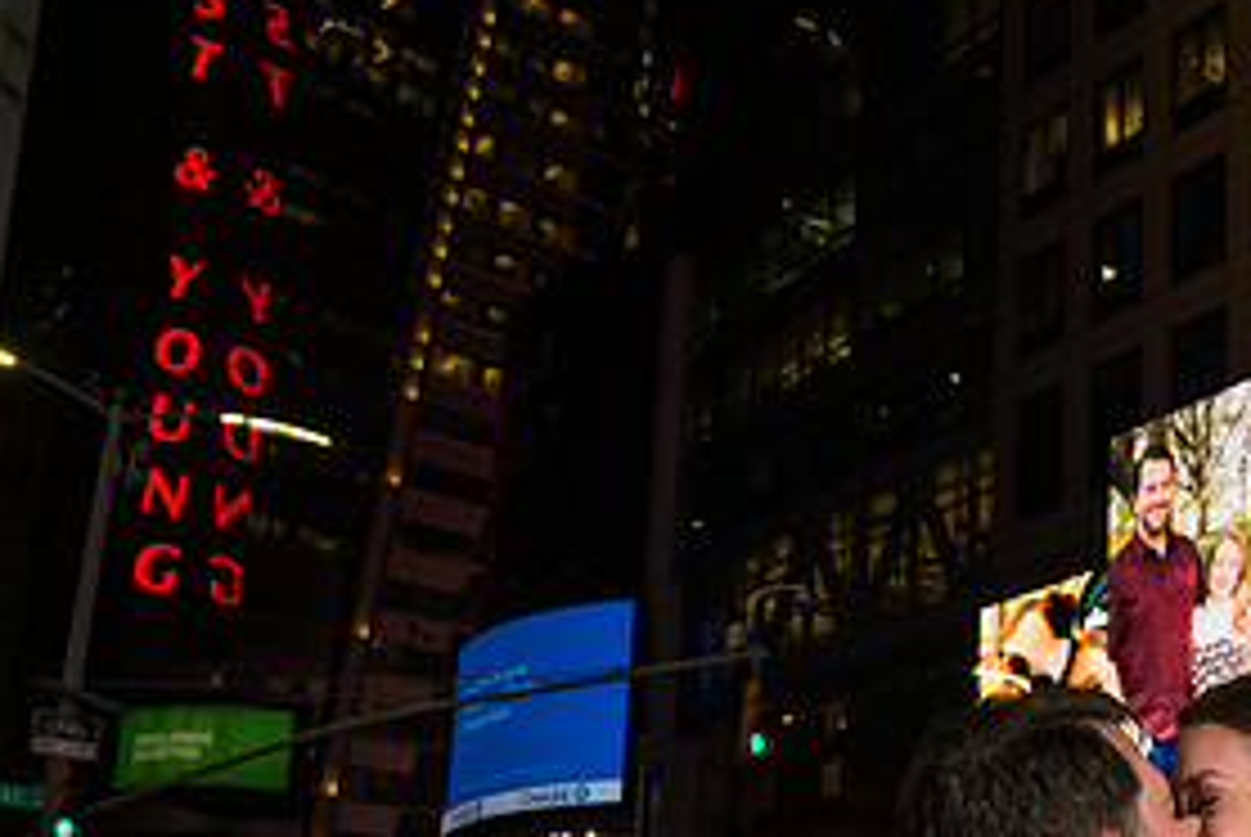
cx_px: 1188
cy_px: 806
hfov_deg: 36.4
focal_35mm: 50
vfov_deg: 25.9
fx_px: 1739
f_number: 5.6
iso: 500
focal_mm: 24
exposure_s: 1/200
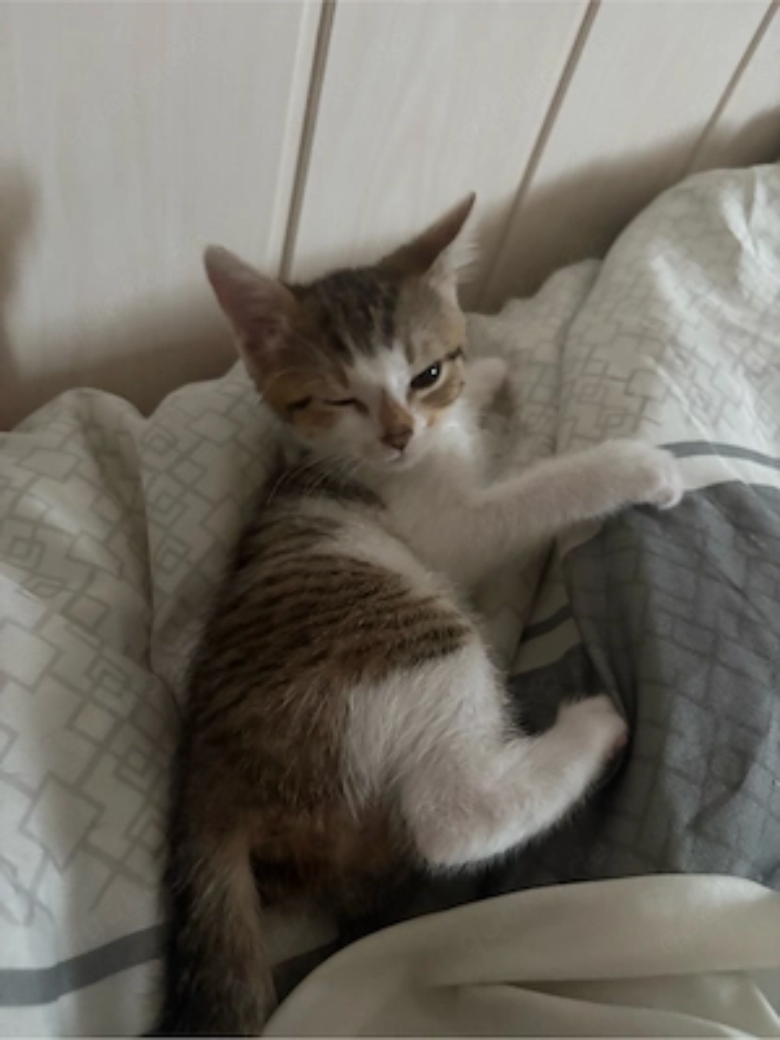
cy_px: 520
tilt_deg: -48.0
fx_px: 781
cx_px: 390
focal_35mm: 26
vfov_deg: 67.3
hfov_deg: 53.1
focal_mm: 5.96
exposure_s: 1/30
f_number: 1.6
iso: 800
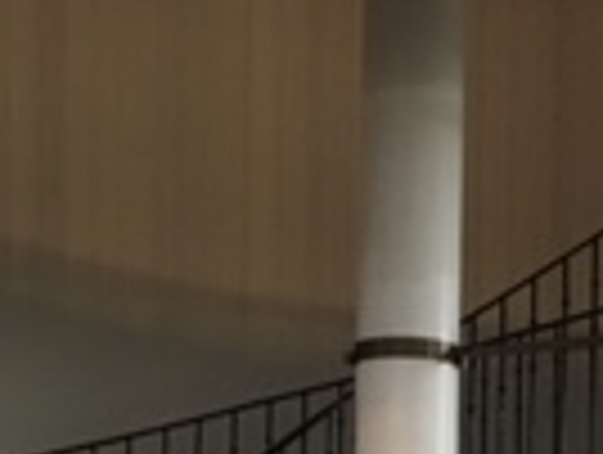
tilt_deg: -0.8
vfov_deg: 10.1
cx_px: 459
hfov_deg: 14.2
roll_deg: -0.9
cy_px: 841
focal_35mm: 138
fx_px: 2408
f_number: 2.2
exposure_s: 1/33
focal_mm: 4.15
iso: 250
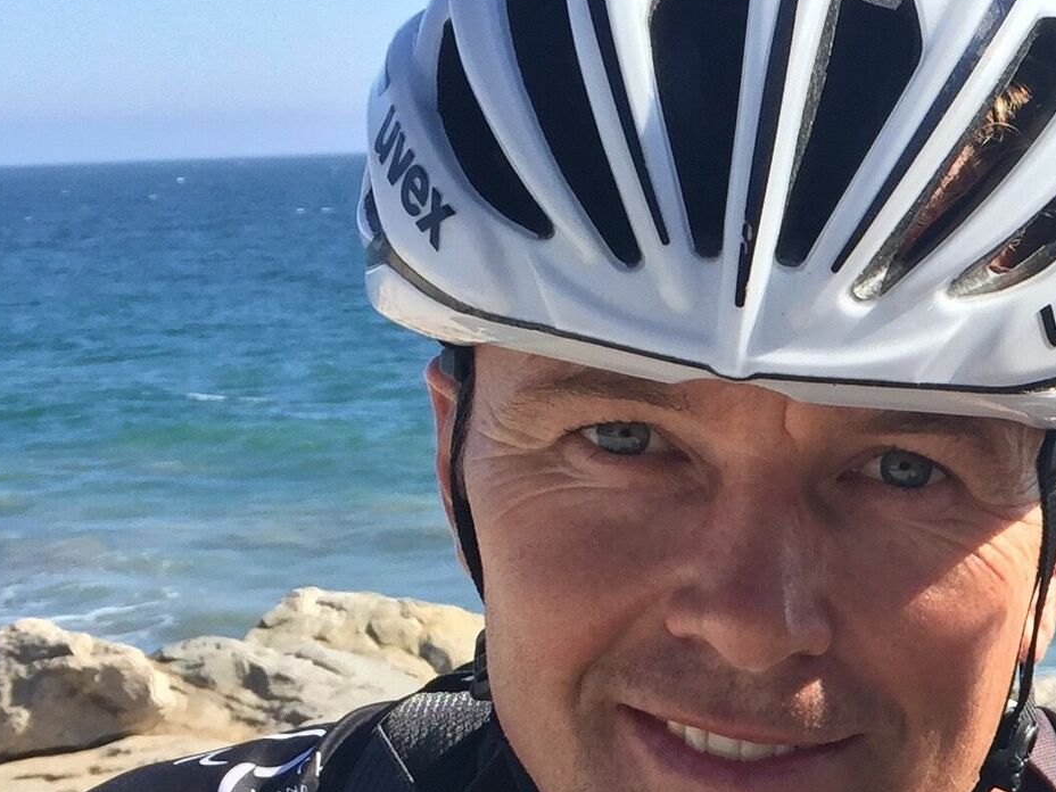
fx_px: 2746
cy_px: 702
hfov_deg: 20.3
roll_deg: +2.6
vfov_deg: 16.2
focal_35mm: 90
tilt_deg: -11.6
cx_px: 1301
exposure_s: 1/1236
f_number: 2.2
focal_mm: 4.15
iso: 32
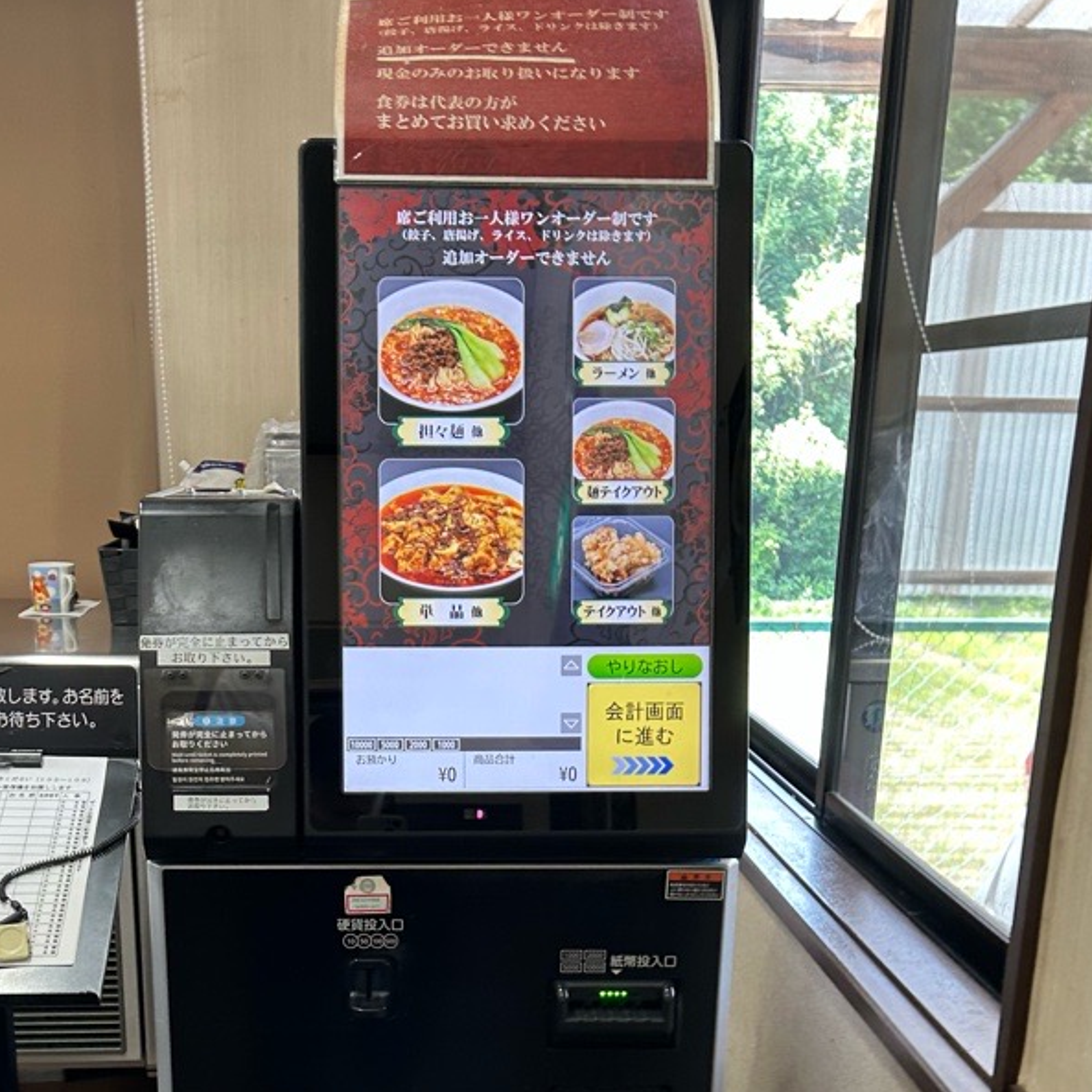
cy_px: 547
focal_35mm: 31
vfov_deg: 52.5
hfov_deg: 52.1
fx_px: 1106
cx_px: 422
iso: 80
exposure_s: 1/60
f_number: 1.5
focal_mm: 5.7
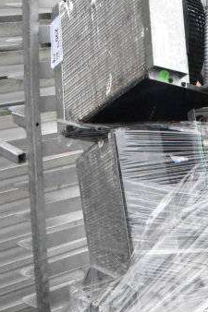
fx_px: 740
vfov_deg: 22.6
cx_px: 254
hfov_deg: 15.4
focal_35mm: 85
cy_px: 331
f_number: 16
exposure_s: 1/1000
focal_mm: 21
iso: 6400
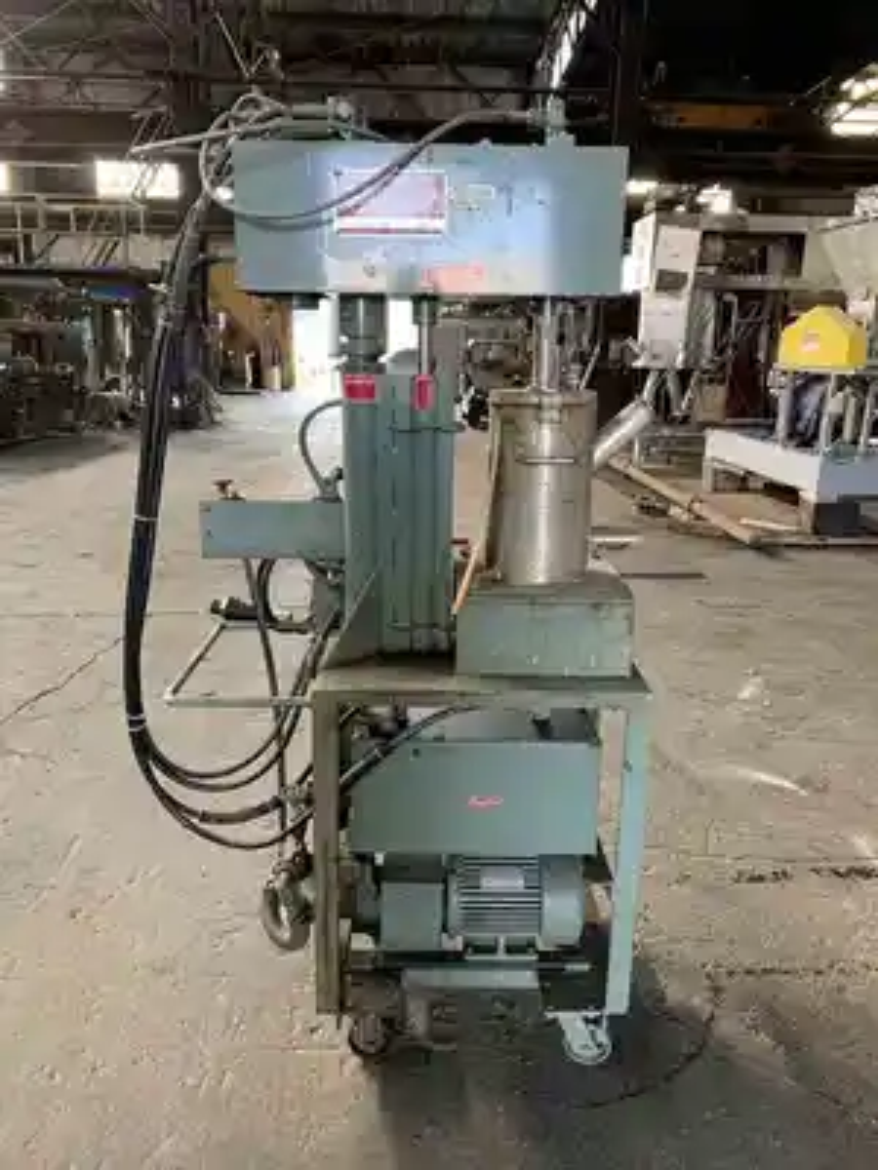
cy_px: 585
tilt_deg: -14.6
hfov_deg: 53.1
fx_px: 879
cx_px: 439
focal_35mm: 26
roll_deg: -1.6
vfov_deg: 67.3
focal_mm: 4.25
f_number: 1.8
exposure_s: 1/60
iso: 125
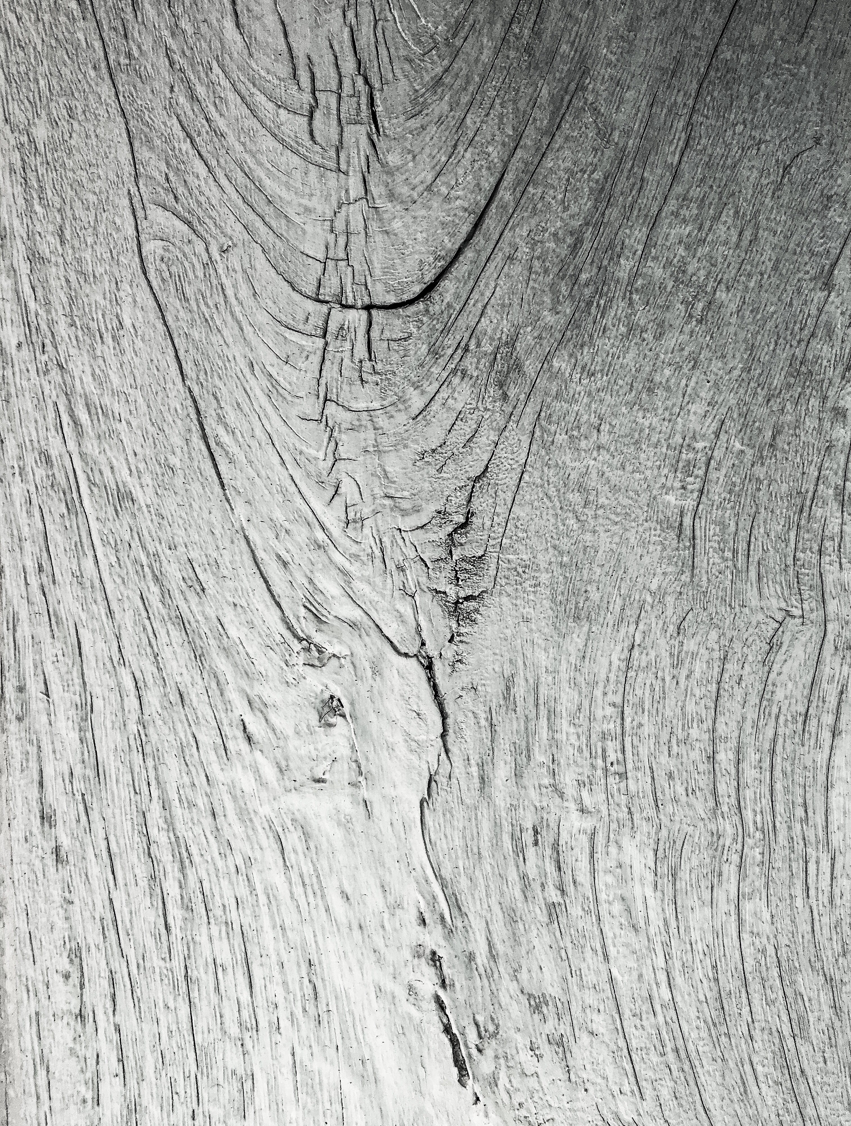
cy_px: 563
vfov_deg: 61.5
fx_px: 946
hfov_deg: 48.5
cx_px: 426
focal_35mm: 29
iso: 25
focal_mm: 4.15
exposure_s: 1/1068
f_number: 2.2
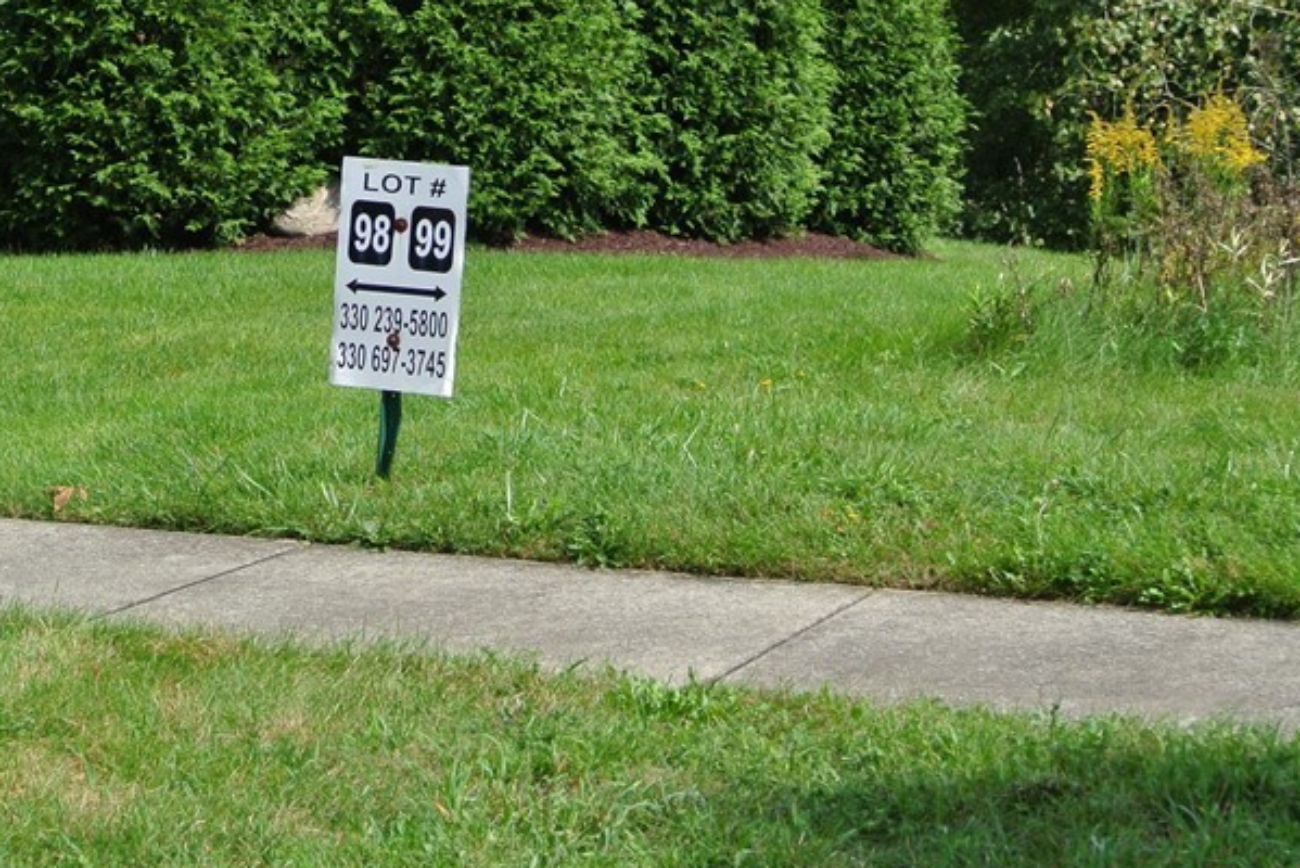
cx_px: 318
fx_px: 3071
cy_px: 260
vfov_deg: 16.0
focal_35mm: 85
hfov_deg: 23.6
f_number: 4.5
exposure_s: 1/500
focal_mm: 17.5
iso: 100
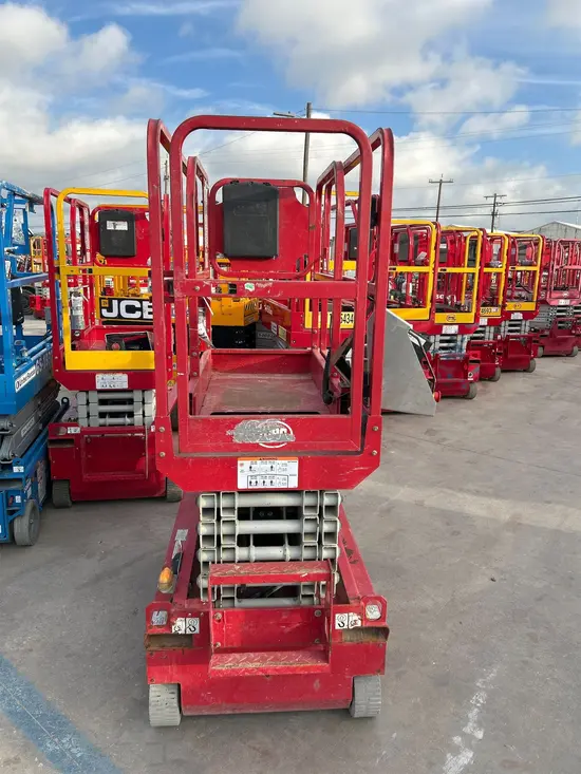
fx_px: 582
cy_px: 387
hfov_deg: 53.1
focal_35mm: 26
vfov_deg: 67.3
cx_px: 290
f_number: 1.5
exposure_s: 1/1669
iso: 50
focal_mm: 5.7
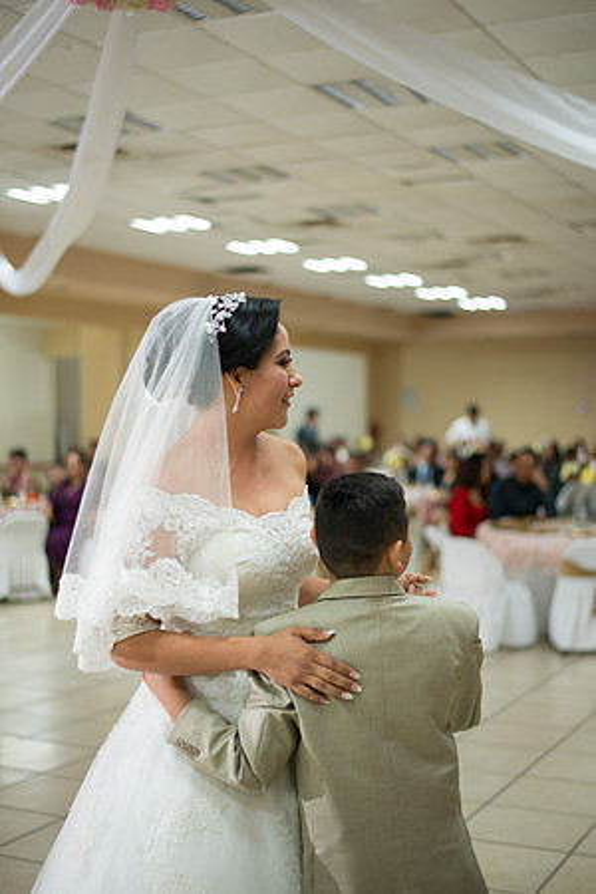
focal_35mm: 50
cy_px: 447
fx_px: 1242
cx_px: 298
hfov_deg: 27.0
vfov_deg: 39.6
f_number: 1.8
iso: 1000
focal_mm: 50
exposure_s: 1/160
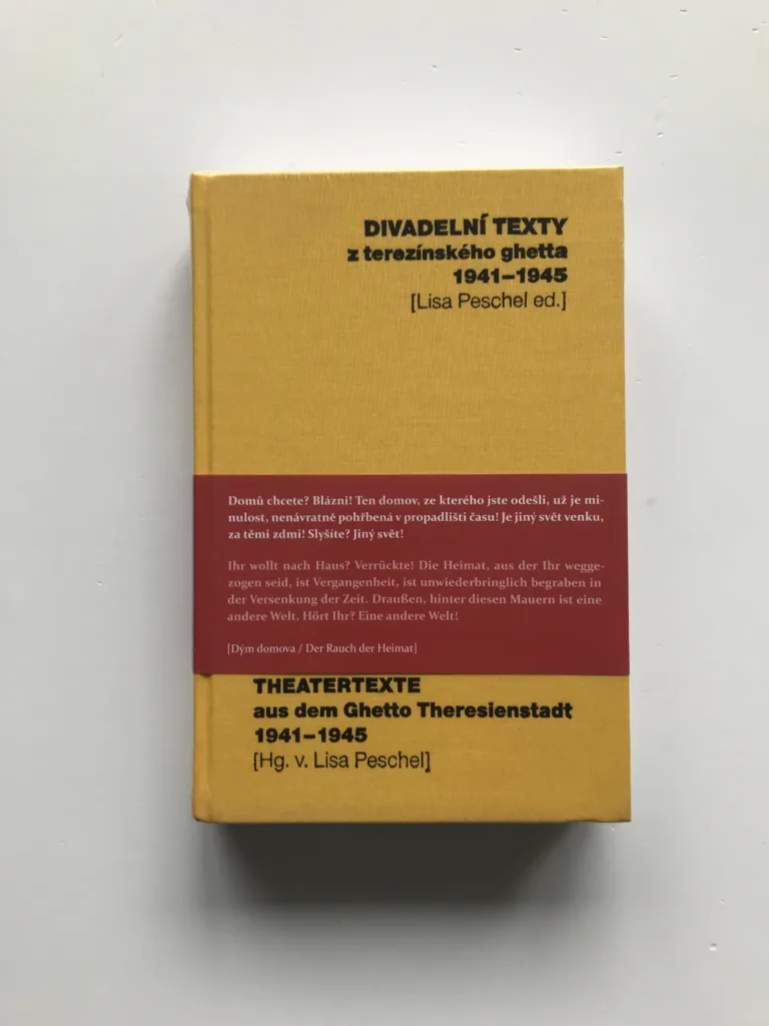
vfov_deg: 63.4
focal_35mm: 28
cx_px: 384
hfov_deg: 49.7
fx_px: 829
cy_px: 513
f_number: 1.8
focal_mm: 3.99
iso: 32
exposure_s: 1/50
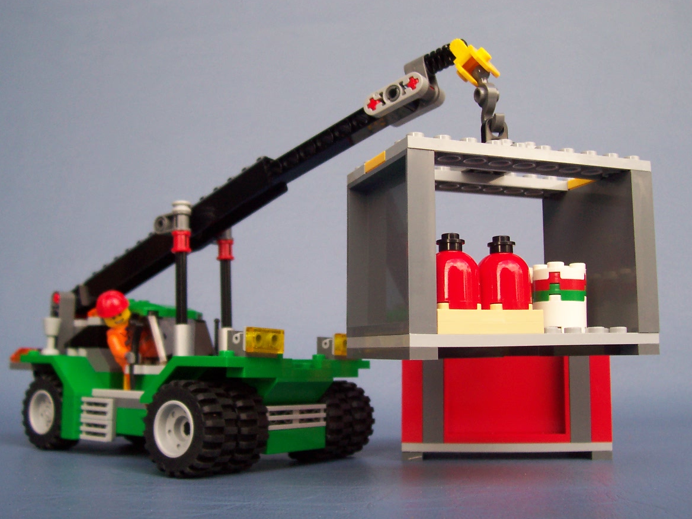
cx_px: 341
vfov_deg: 37.7
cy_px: 260
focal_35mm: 38
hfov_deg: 49.0
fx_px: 760
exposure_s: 1/125
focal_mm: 5.6
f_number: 2.8
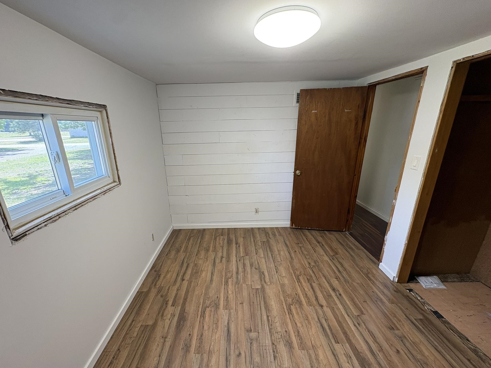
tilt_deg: -16.9
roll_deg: +1.3
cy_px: 194
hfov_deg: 98.1
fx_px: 213
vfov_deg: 81.7
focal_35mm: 15
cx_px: 238
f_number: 2.2
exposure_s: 1/60
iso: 250
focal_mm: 2.22
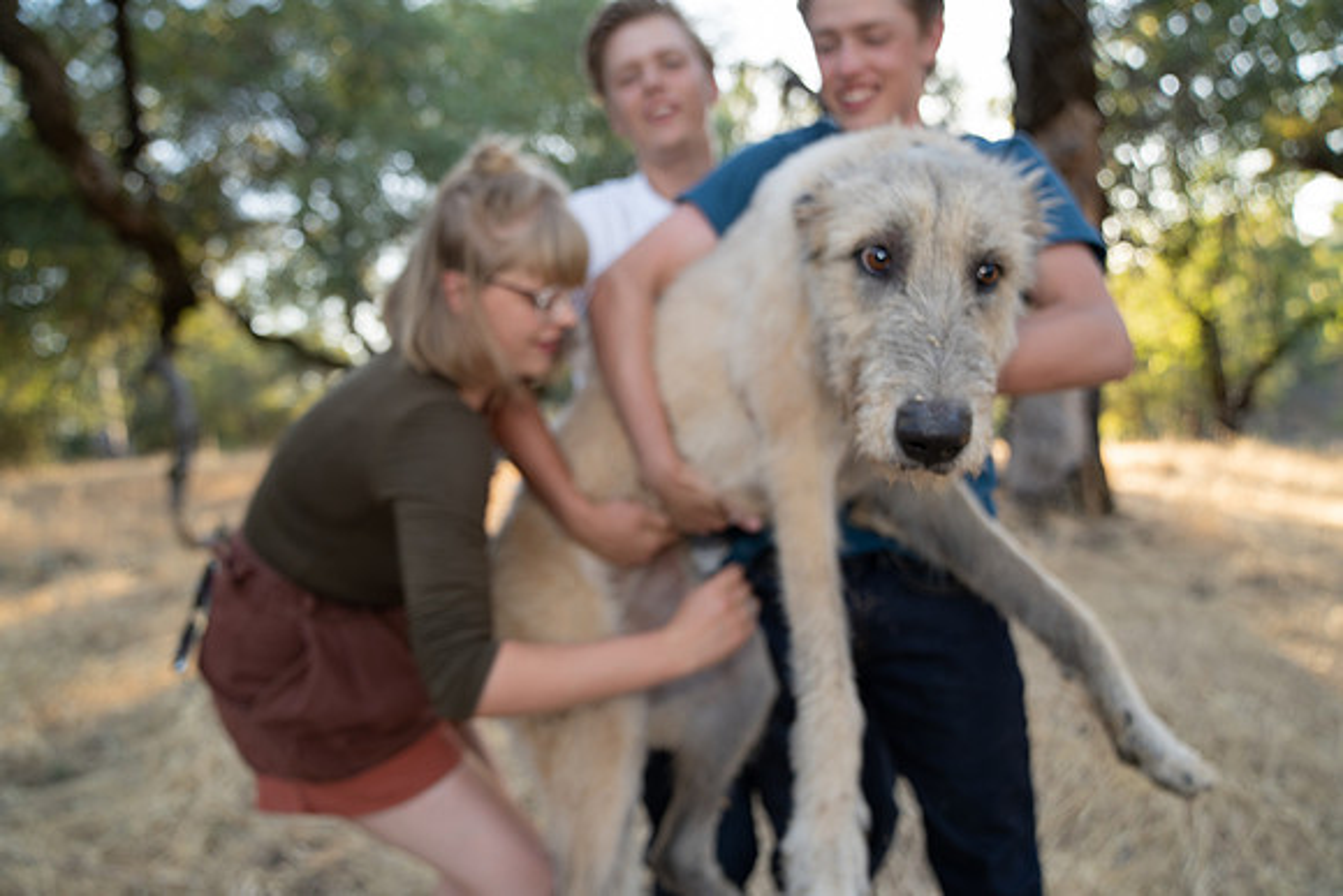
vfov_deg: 53.2
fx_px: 896
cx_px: 672
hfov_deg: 73.7
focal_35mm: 24
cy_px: 448
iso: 250
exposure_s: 1/160
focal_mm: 24
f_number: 2.8
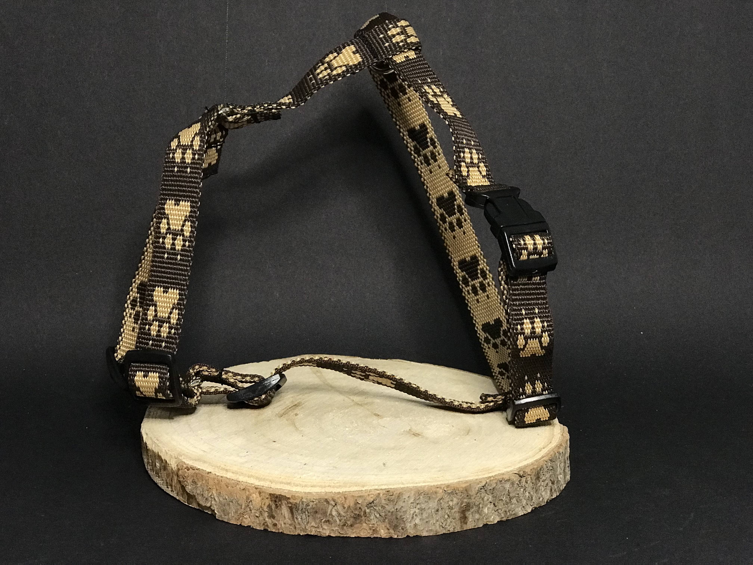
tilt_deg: -9.5
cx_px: 376
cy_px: 282
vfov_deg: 25.7
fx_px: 1240
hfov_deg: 33.8
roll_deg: +0.3
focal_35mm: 57
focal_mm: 6.6
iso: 200
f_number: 2.8
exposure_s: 1/50
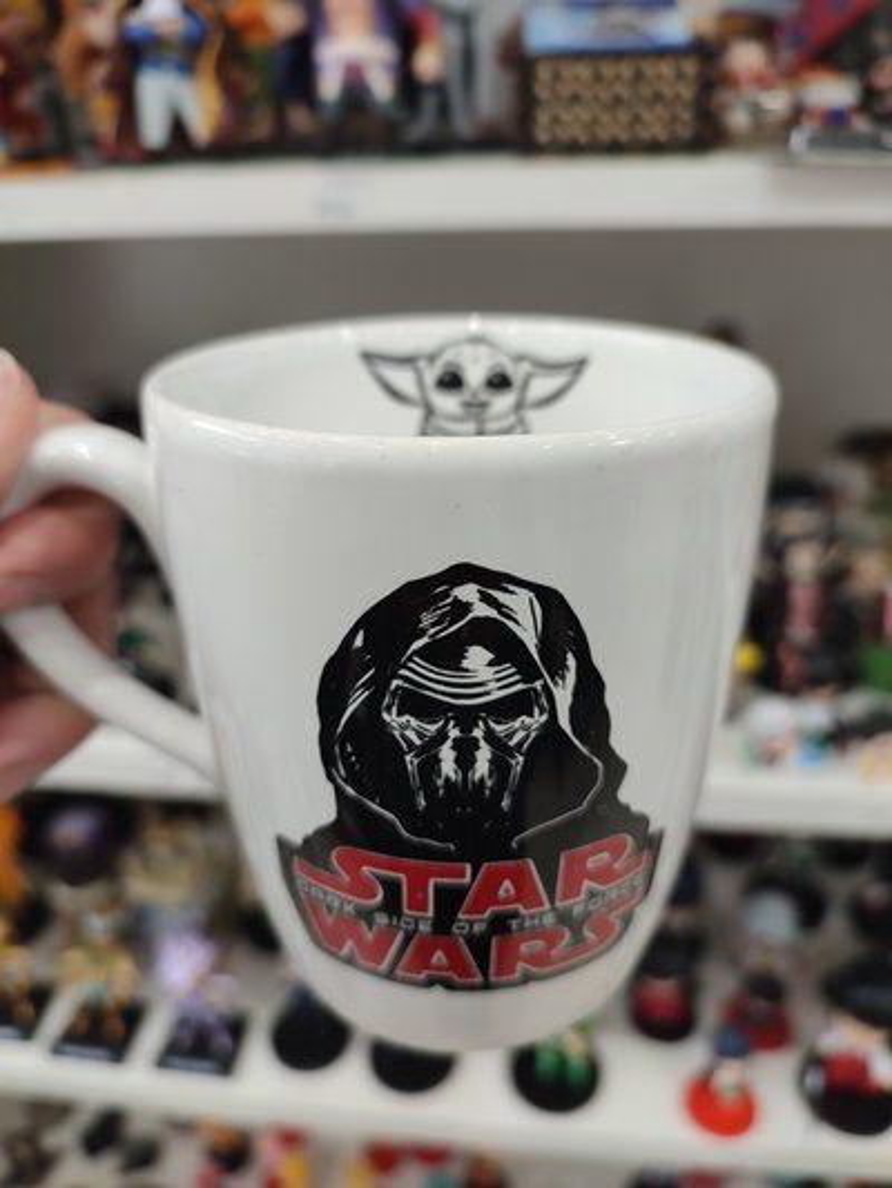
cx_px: 446
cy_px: 594
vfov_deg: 69.4
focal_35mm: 25
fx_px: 859
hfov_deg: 54.9
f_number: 1.9
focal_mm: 6.04
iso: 362
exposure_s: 1/33
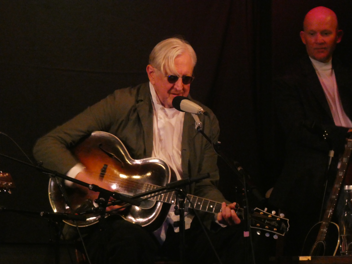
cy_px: 132
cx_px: 176
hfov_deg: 7.0
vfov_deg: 5.3
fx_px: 2868
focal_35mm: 282
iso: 1600
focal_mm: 50.5
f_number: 6.4
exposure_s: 1/13
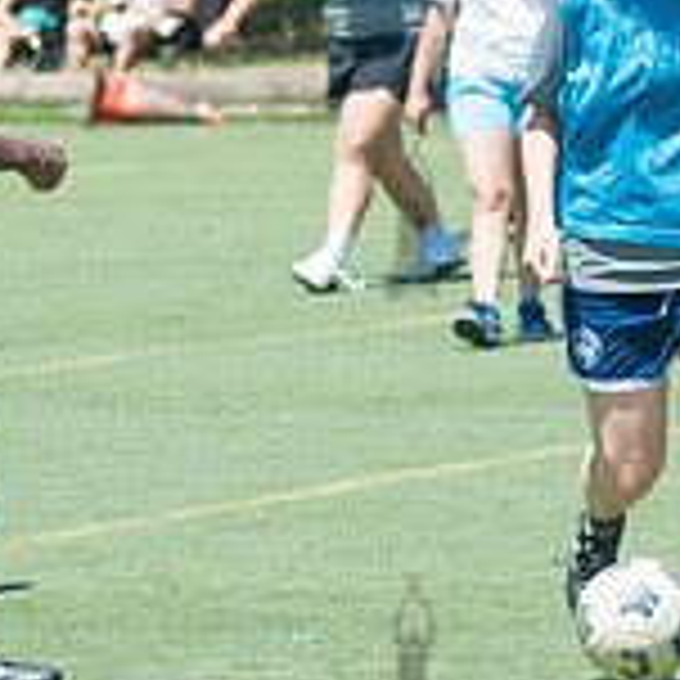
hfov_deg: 4.5
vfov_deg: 4.5
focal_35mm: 393
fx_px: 8734
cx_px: 576
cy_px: 462
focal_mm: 92
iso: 200
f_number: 4
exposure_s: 1/1000
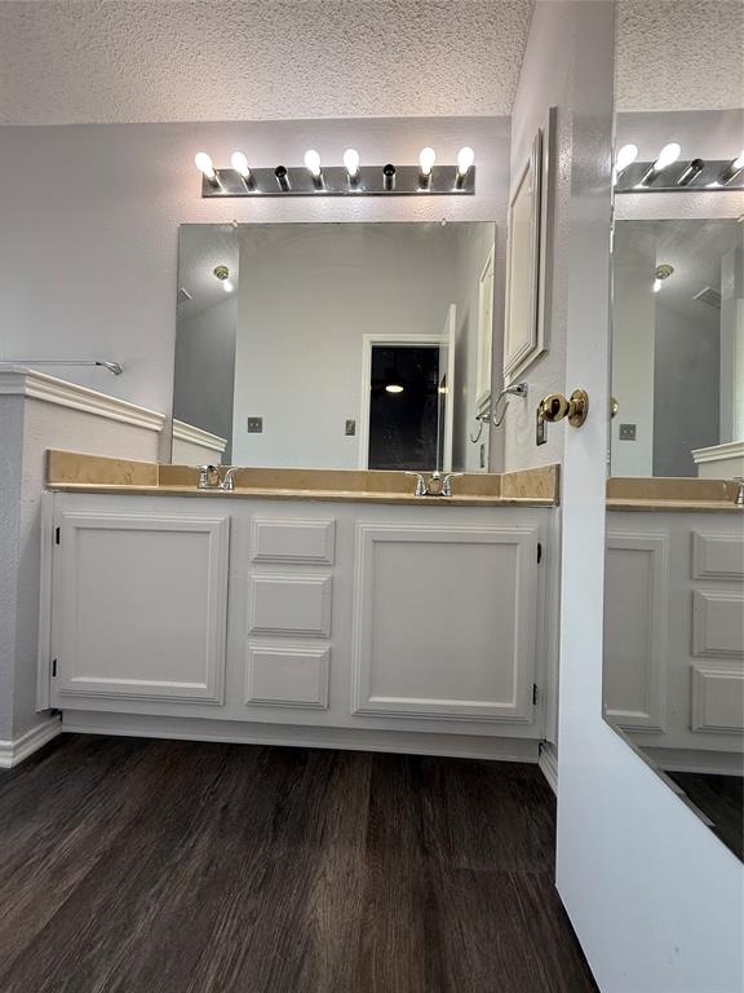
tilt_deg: +0.7
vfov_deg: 102.1
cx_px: 372
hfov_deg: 85.7
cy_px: 496
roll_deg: -1.0
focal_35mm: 14
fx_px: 401
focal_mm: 2.22
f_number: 2.2
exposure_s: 1/120
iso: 80
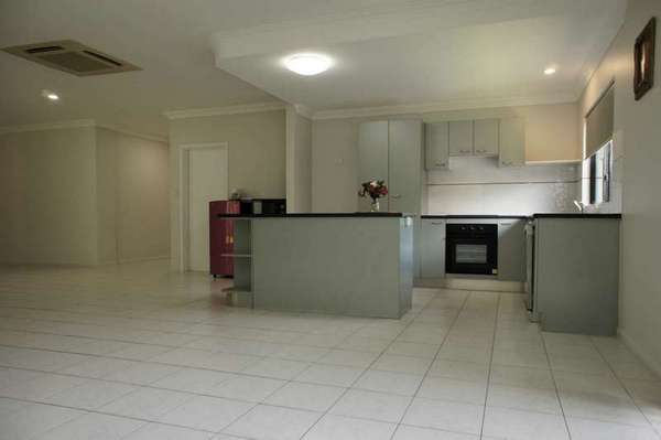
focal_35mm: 24
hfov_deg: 73.8
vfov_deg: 53.1
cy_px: 220
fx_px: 440
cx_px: 330
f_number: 3.2
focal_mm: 16
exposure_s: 1/60
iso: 200
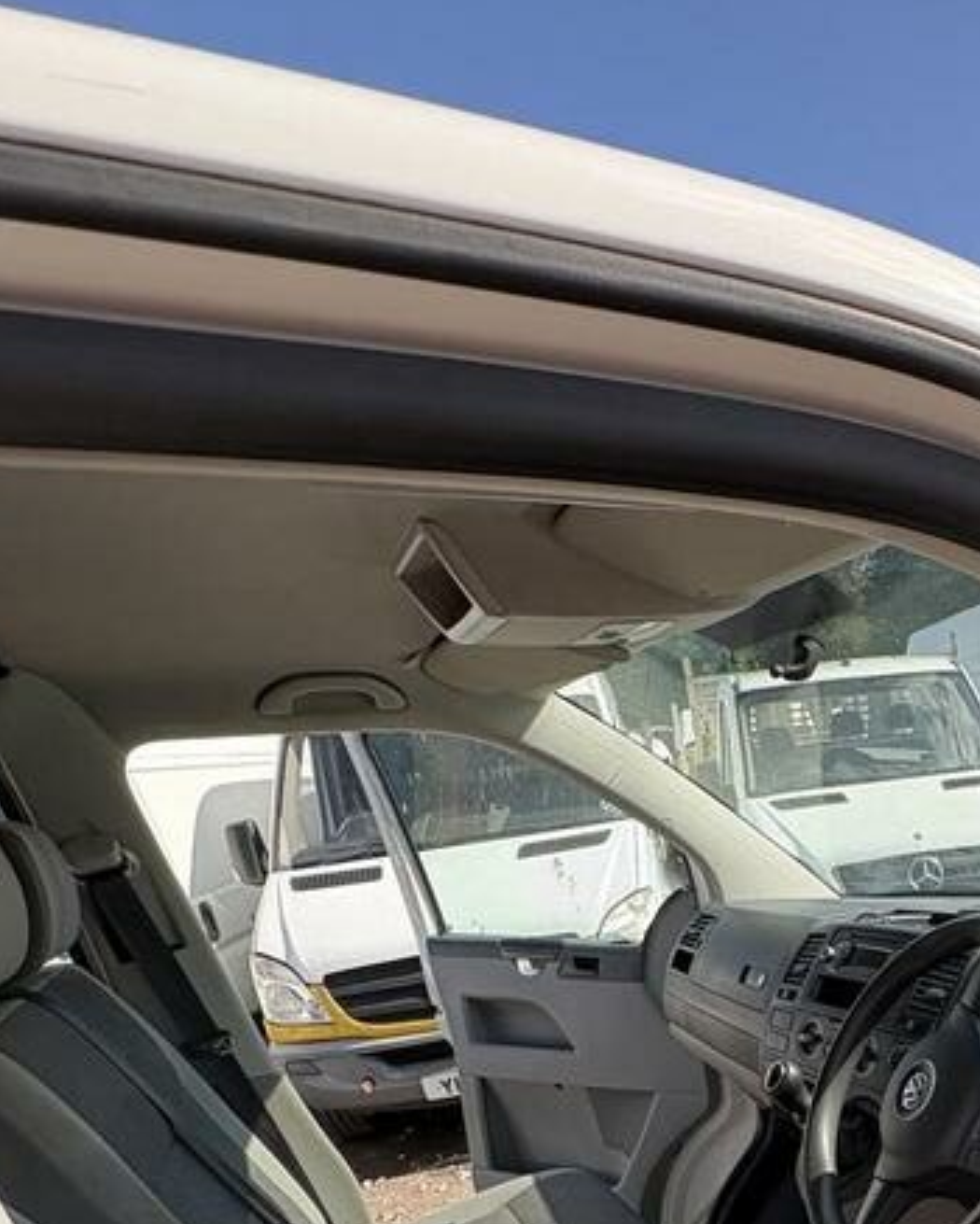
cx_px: 913
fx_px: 1014
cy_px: 1064
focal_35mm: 28
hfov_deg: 45.8
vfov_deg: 55.3
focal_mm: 2.22
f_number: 2.2
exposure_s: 1/281
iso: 40
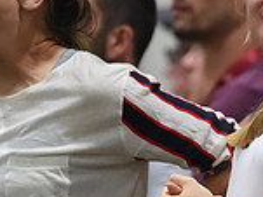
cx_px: 338
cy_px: 79
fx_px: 11182
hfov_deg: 1.3
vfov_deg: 1.0
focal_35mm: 1473
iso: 10000
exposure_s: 1/500
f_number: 2.8
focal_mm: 400
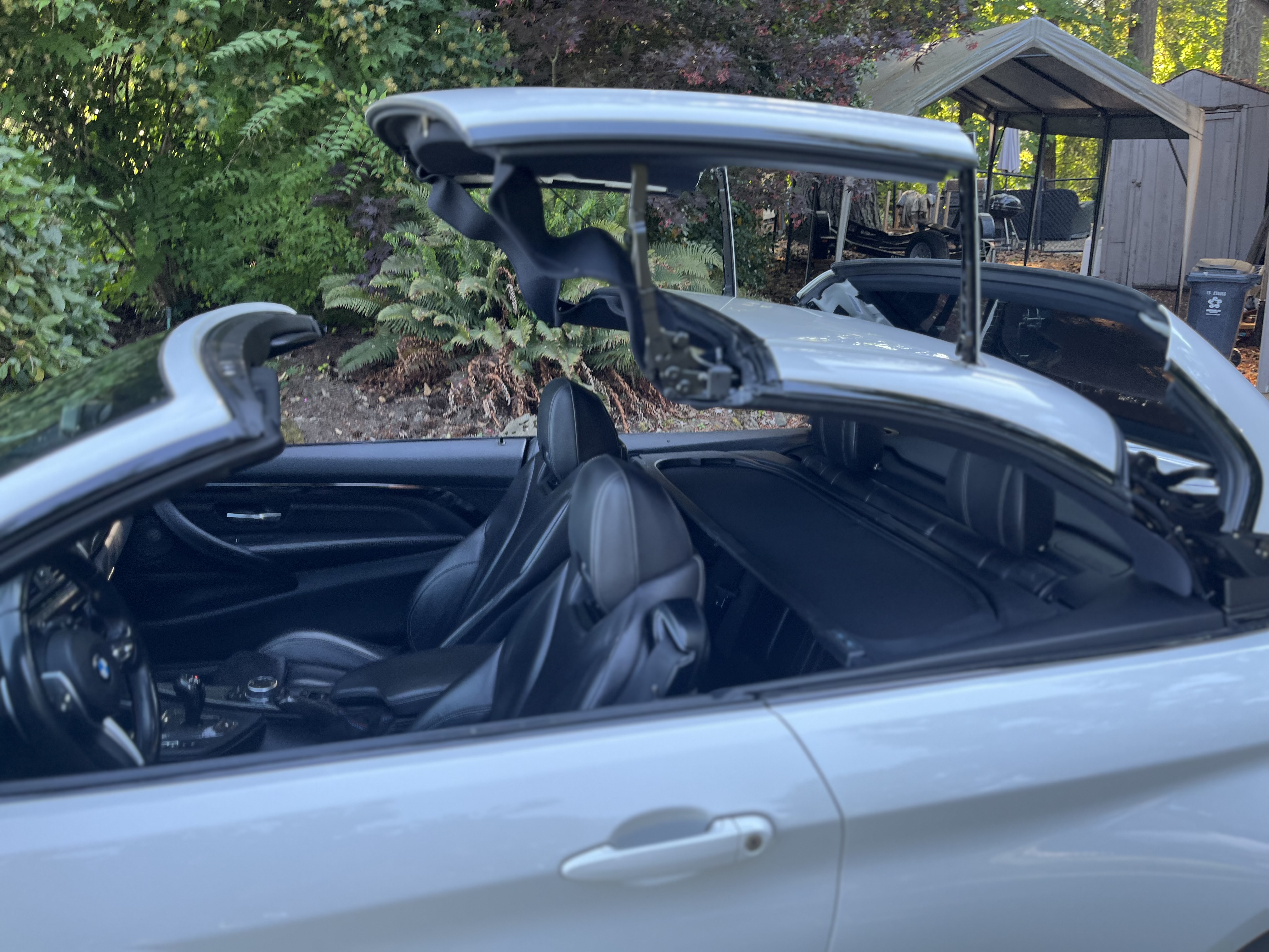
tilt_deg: -18.6
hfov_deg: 67.3
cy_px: 476
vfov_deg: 53.1
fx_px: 953
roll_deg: +3.8
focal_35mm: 26
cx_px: 634
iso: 40
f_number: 1.6
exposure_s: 1/122
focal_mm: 5.1
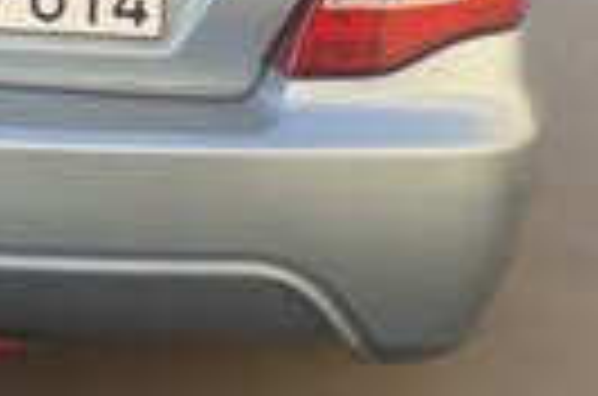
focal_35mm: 105
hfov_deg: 19.0
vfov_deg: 12.4
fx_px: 1740
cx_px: 0
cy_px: -176
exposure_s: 1/238
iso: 40
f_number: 1.9
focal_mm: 3.6
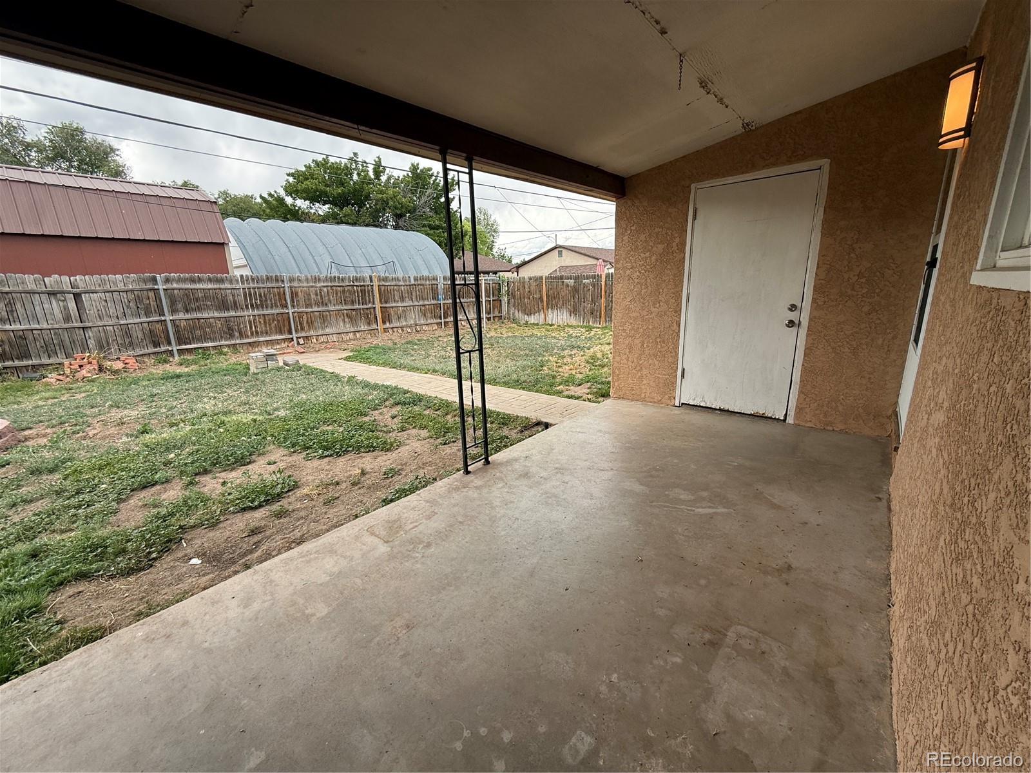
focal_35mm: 14
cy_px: 386
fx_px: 417
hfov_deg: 102.1
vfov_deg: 85.7
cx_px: 516
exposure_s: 1/411
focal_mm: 2.22
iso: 64
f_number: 2.2
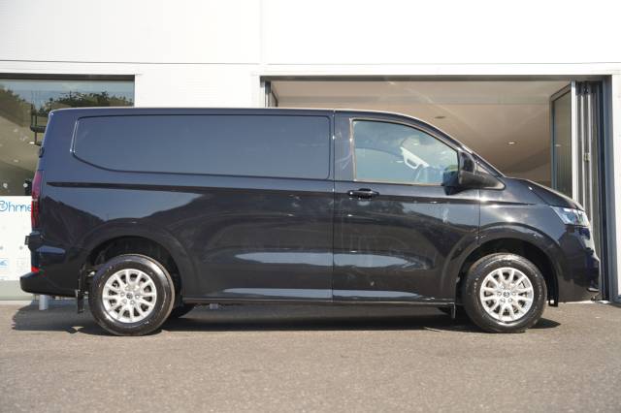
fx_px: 738
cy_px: 206
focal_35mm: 43
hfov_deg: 45.6
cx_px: 310
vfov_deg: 31.3
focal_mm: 42.8
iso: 100
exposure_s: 1/200
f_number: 4
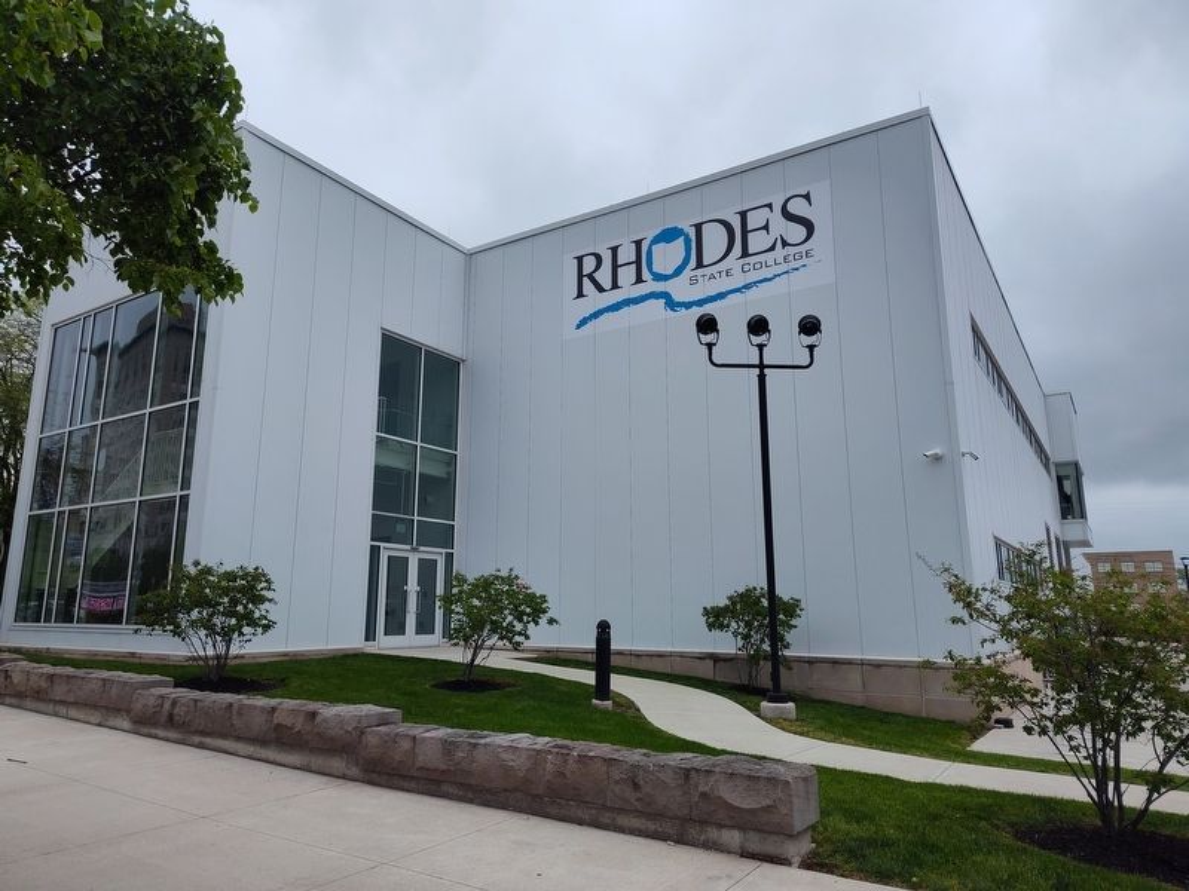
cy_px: 446
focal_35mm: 23
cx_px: 594
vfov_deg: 58.9
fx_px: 790
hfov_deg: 73.9
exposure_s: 1/1301
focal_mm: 5.56
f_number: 1.8
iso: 100
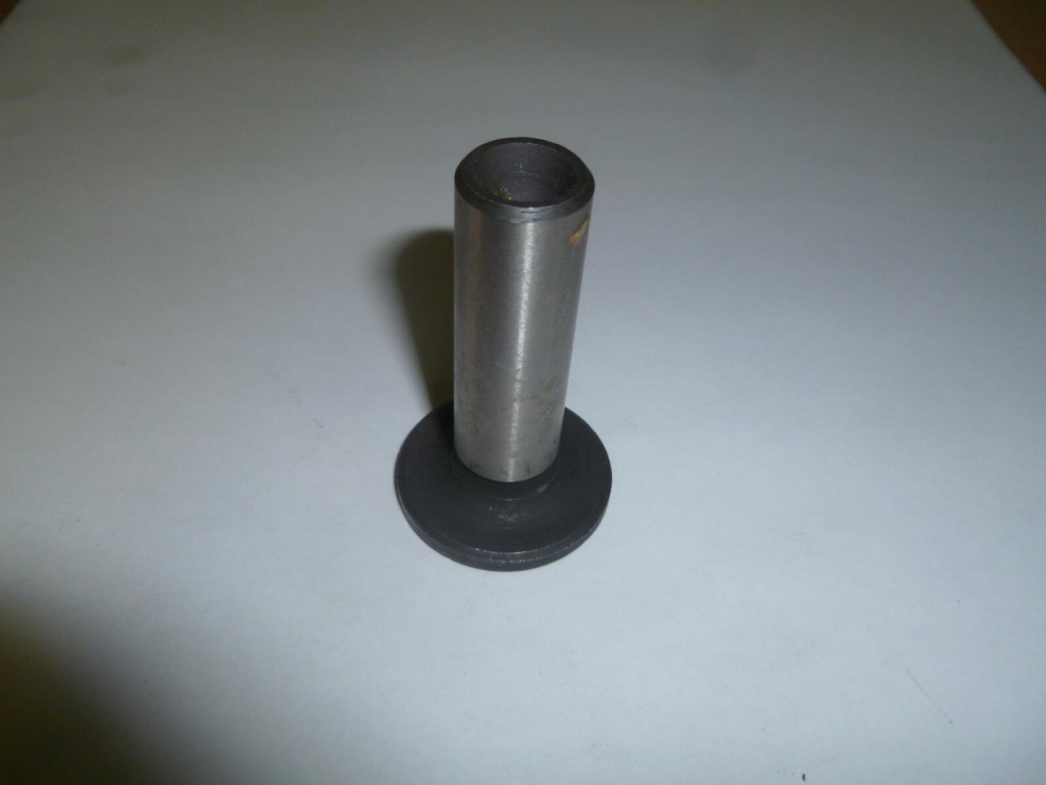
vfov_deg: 49.7
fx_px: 846
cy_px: 392
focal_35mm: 28
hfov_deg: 63.4
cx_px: 523
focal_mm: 5
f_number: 3.3
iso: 160
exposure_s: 1/30
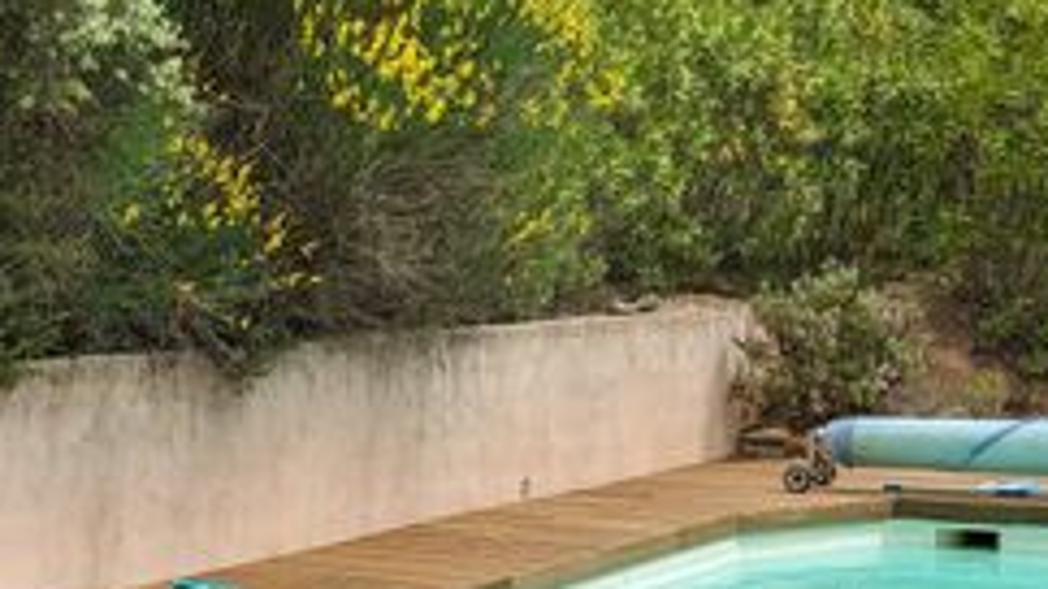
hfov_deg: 28.5
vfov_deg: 16.1
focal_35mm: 73
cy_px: 619
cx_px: 260
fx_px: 2028
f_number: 1.73
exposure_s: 1/4673
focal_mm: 4.38
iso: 64
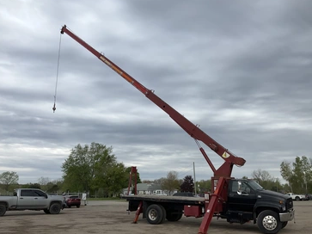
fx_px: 288
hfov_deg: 56.8
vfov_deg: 44.1
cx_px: 161
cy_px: 123
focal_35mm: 32
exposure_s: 1/1730
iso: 25
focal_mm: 3
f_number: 1.8
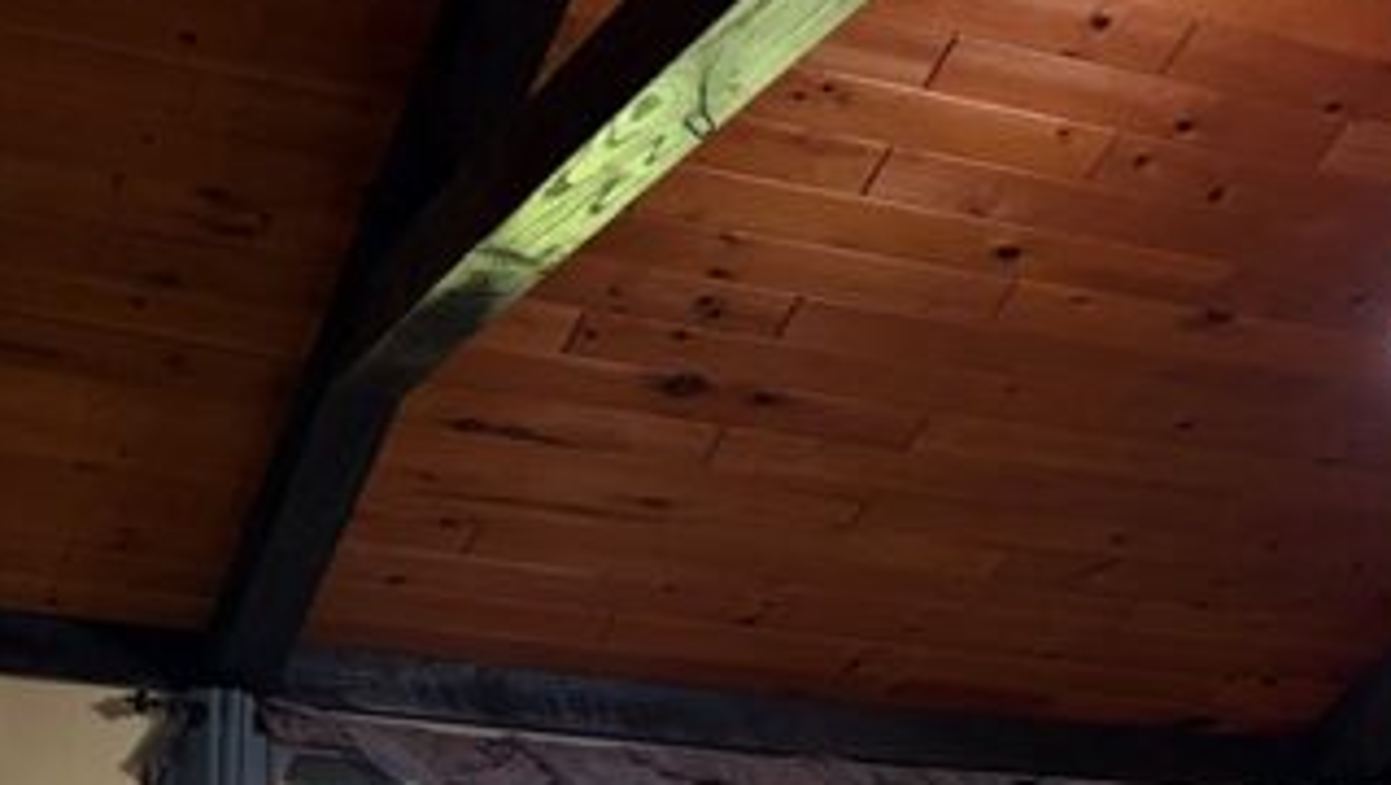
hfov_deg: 29.7
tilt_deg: +2.5
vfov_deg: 16.2
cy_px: 999
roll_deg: -1.3
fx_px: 2621
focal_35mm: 71
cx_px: 615
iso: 250
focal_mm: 5.96
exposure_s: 1/120
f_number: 1.6
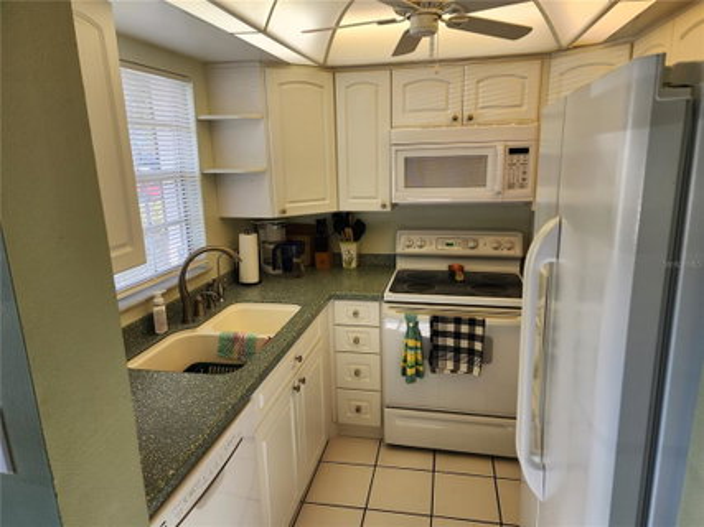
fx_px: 468
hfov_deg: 73.9
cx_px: 352
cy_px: 264
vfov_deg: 58.9
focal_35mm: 23
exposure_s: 1/120
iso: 20
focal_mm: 6.4
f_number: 1.8
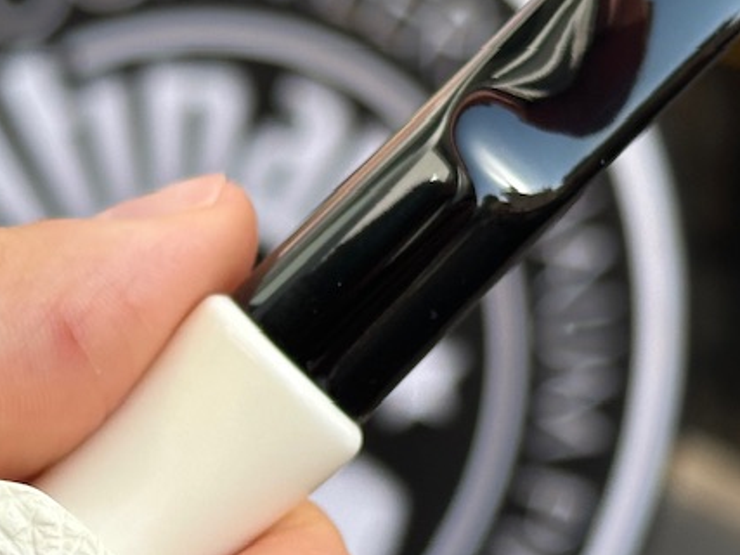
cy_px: 395
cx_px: 217
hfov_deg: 13.7
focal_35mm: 144
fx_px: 3077
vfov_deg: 10.3
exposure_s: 1/762
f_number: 1.78
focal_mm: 6.86
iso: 64
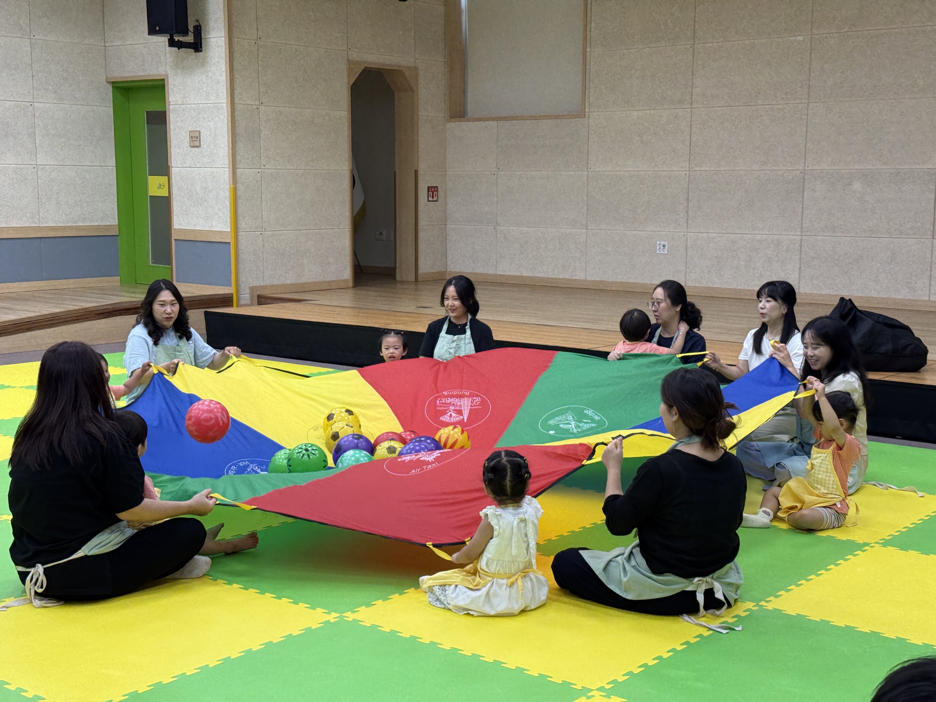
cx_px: 468
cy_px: 351
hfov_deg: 39.7
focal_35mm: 48
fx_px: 1298
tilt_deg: -7.3
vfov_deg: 30.3
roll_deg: -2.7
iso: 100
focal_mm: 6.76
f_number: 1.78
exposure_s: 1/120
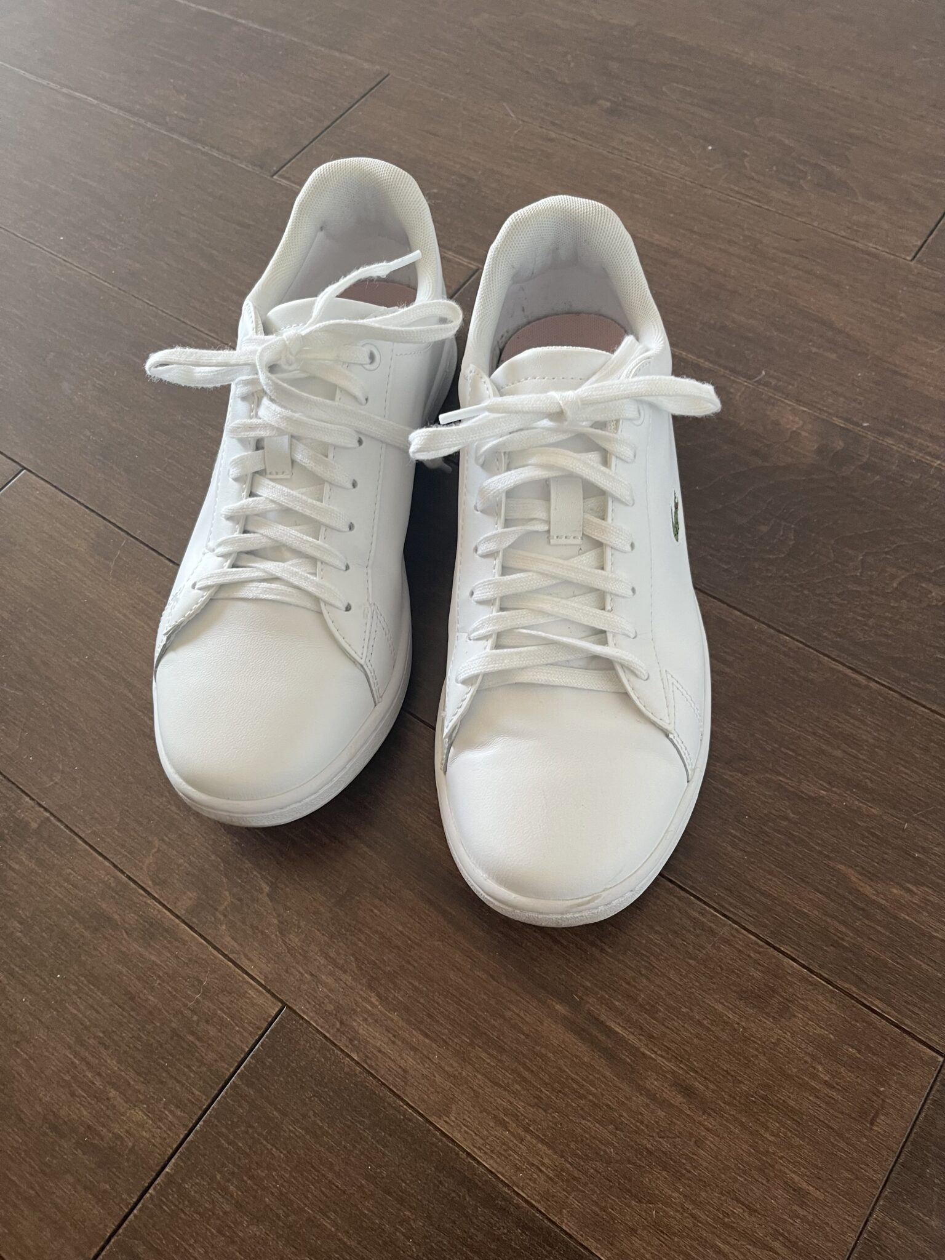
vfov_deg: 67.3
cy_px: 630
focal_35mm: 26
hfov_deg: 53.1
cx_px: 472
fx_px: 946
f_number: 1.6
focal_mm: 5.1
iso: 125
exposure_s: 1/73
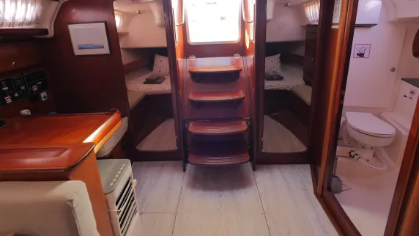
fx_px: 178
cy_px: 78
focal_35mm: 16
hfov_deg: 99.4
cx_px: 212
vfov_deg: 65.3
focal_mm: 7
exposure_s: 1/60
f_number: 3.5
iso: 640
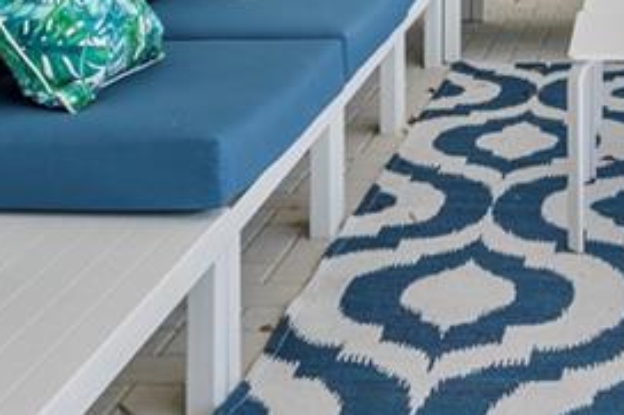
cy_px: -250
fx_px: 1109
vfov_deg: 18.3
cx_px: 613
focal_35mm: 64
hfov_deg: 29.5
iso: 250
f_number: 9.5
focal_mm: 17
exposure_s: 1/500
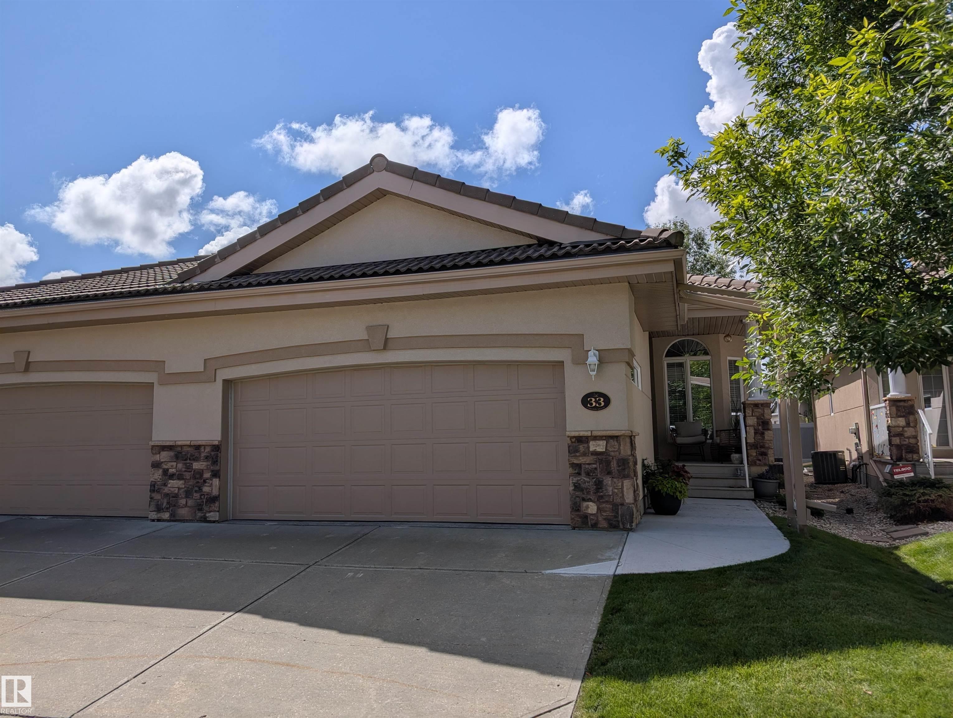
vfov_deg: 56.9
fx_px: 662
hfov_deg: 71.5
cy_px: 359
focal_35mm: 24
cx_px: 476
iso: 21
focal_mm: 6.9
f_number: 1.68
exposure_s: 1/3311
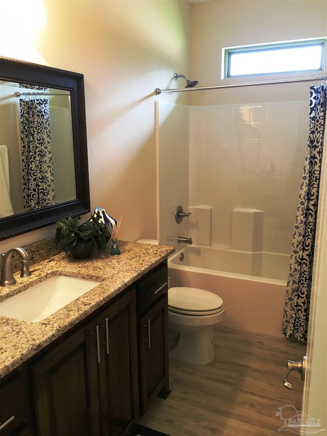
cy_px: 218
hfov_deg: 48.2
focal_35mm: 29
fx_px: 365
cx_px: 164
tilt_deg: -10.9
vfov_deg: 61.7
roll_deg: +0.4
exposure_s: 1/15
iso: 40
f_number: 2.2
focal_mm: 4.15
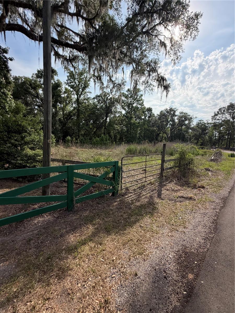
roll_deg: -4.1
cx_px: 118
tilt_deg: -9.1
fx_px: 127
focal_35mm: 14
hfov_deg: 85.7
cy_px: 156
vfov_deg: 102.1
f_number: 2.2
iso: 25
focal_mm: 2.22
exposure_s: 1/942
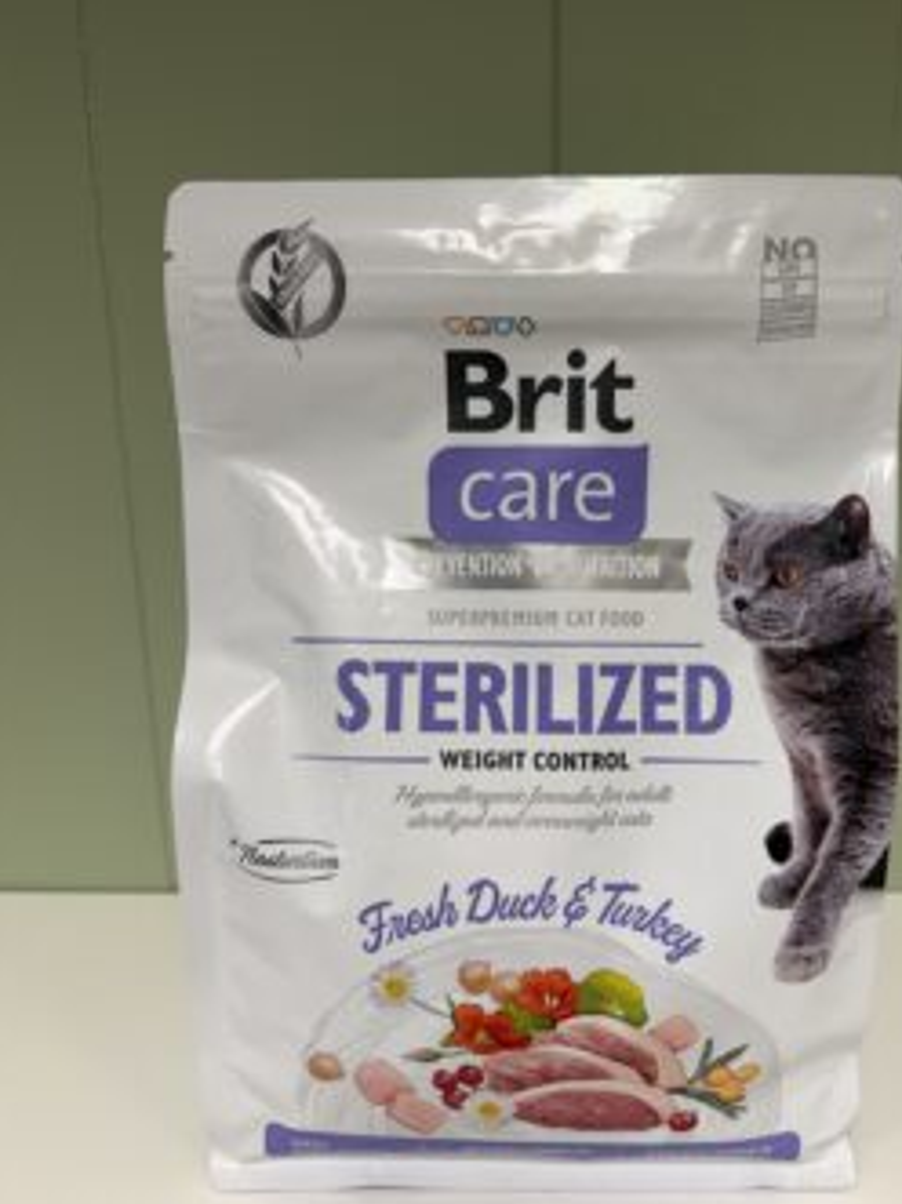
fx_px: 1008
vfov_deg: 61.7
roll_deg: +0.4
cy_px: 607
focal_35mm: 29
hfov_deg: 48.0
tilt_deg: -16.0
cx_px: 535
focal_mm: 6.76
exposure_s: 1/100
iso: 80
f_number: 1.78
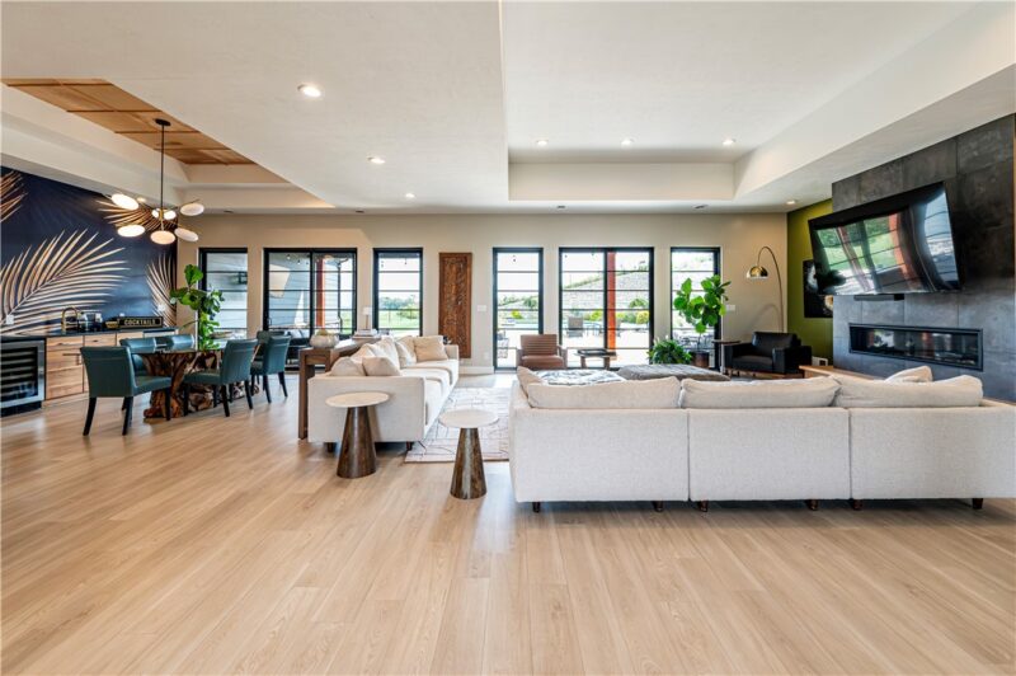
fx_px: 395
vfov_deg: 81.1
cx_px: 508
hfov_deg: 104.3
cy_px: 338
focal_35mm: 14
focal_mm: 14
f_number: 8
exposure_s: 1/160
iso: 2000
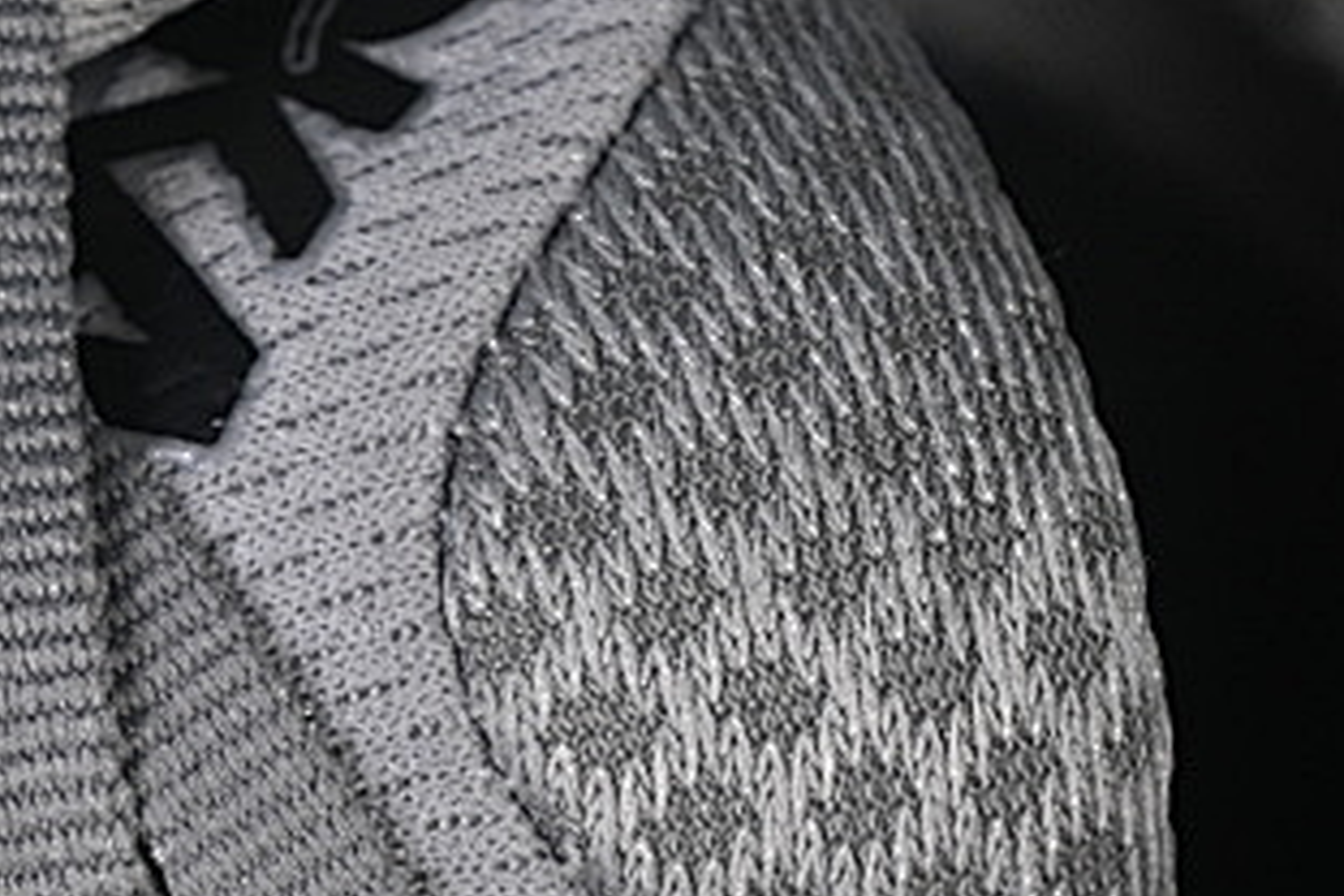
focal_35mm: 260
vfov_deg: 5.3
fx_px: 9706
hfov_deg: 7.9
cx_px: 43
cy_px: 715
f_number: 7.1
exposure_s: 1/80
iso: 160
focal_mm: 50
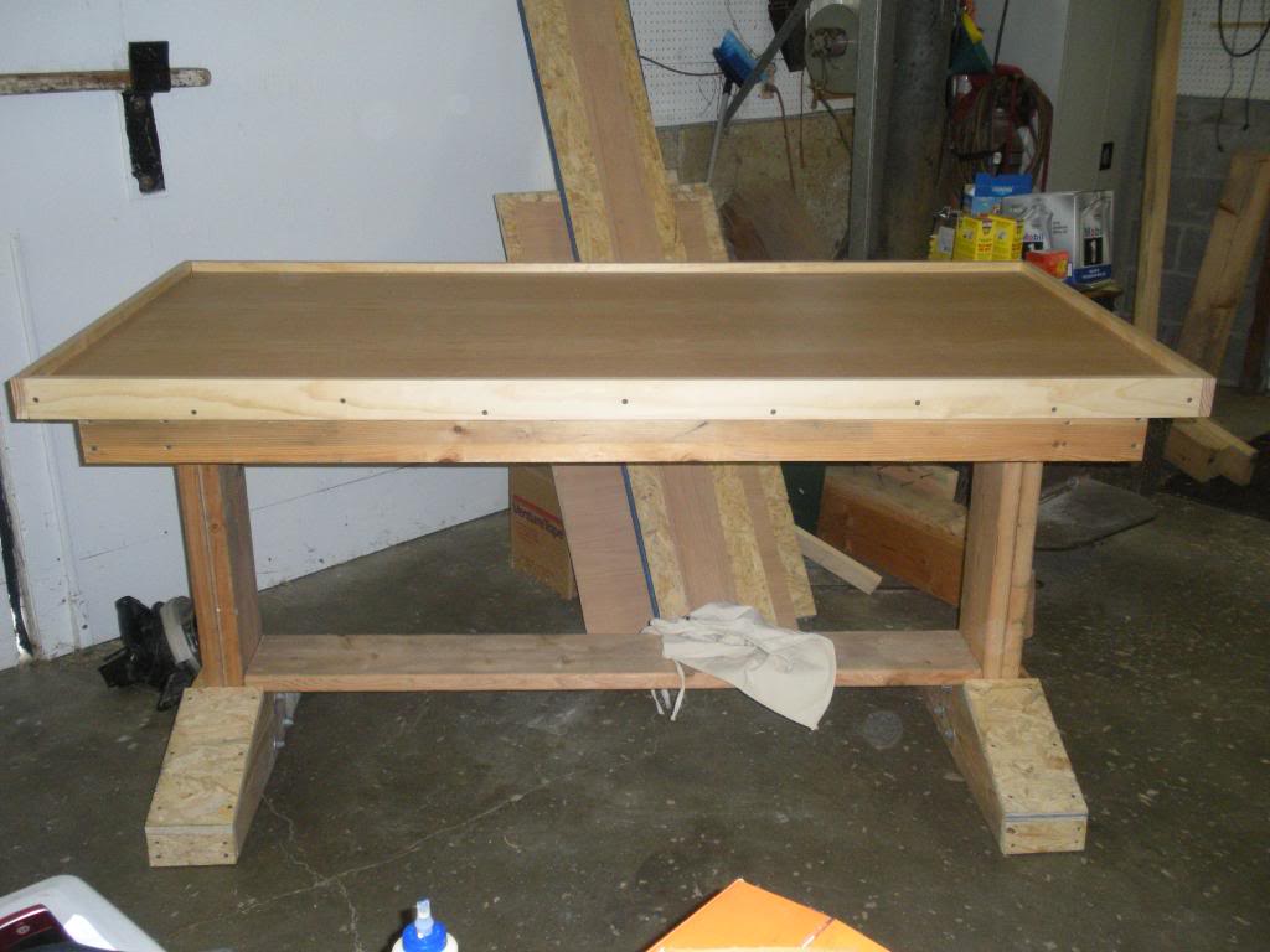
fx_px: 1321
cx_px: 635
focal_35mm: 36
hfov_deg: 51.4
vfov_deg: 39.7
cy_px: 476
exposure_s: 1/60
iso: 332
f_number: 3.5
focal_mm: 6.3
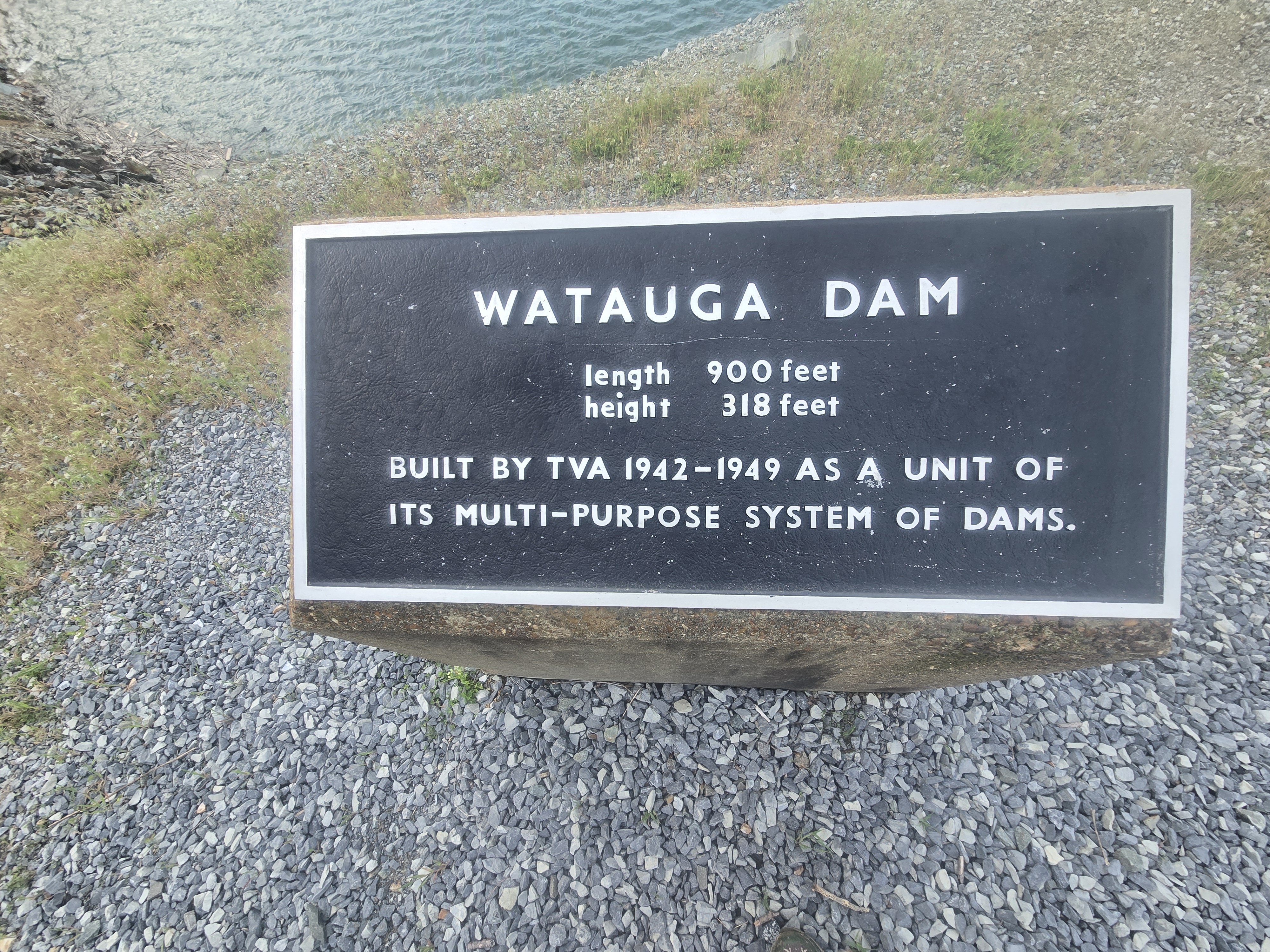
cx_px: 635
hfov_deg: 106.2
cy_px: 476
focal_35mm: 13
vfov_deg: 89.9
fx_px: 477
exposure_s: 1/174
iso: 50
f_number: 2.2
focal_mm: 2.2
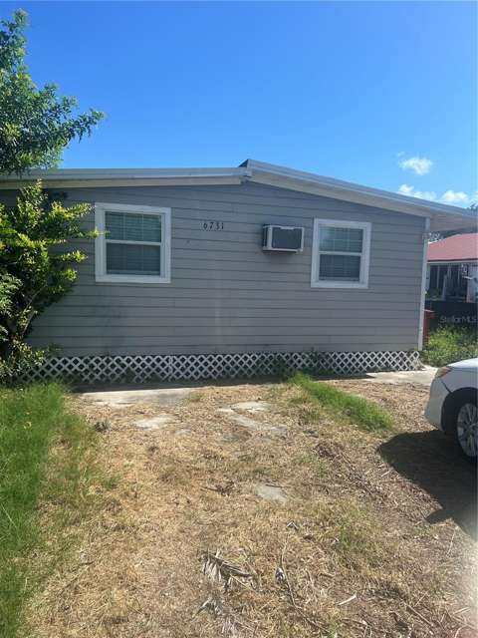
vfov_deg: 67.3
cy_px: 319
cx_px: 239
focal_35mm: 26
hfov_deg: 53.1
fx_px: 479
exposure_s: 1/3831
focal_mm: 5.7
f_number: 1.5
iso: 50
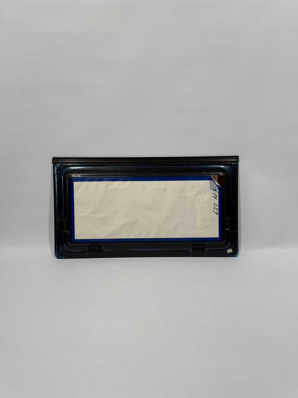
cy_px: 199
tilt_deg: -14.4
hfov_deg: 56.8
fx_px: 275
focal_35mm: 24
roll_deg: +0.7
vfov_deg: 71.6
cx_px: 149
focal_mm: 6.76
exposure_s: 1/407
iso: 80
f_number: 1.78
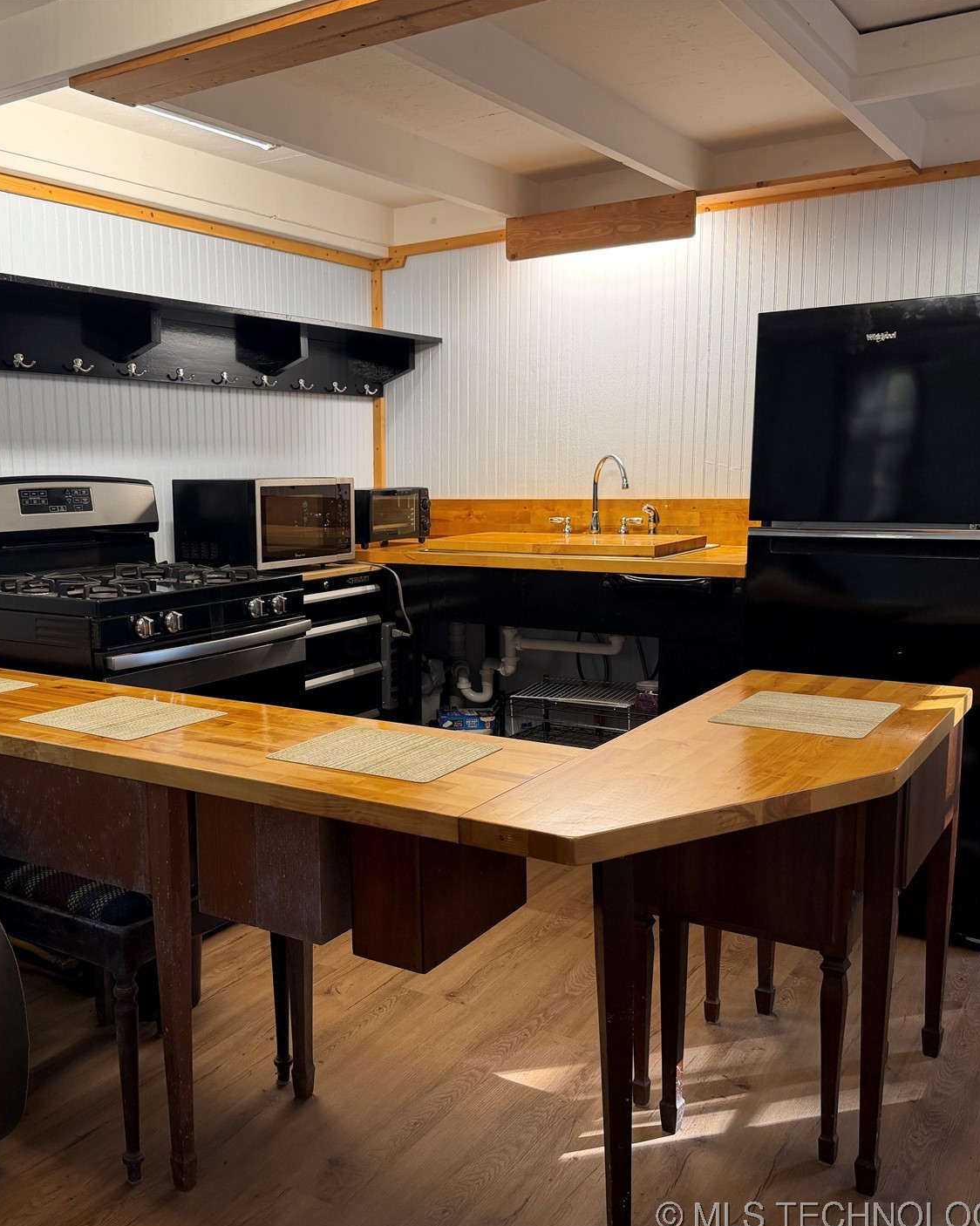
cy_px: 625
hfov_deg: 45.3
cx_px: 355
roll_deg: +0.7
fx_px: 1161
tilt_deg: -8.1
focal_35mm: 32
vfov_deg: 55.7
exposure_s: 1/120
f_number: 1.78
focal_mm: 6.76
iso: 160
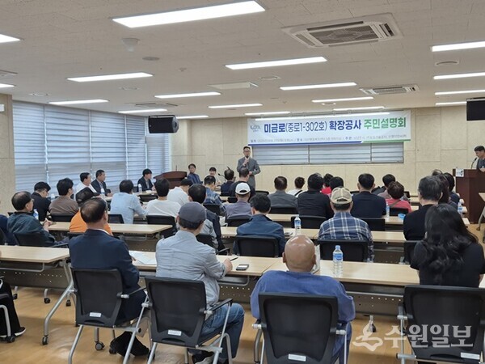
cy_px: 182
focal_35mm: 23
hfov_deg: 73.9
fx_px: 322
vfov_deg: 58.9
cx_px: 242
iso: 64
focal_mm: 5.4
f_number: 1.8
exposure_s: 1/120
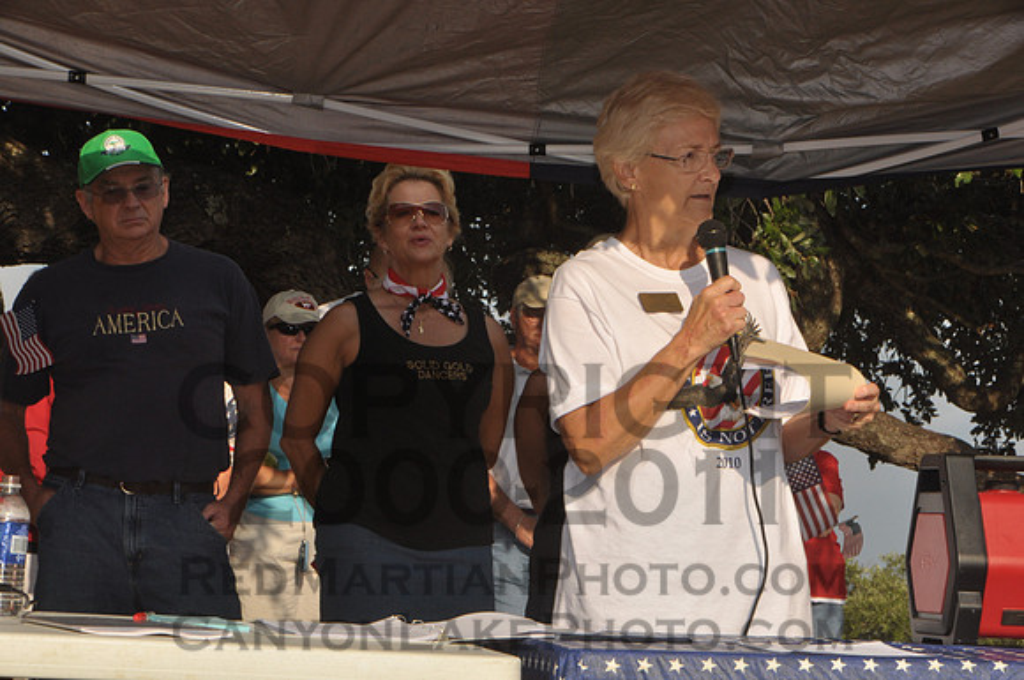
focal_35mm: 142
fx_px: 4048
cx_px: 512
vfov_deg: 9.6
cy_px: 340
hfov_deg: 14.4
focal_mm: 95
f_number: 27
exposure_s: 1/200
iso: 400
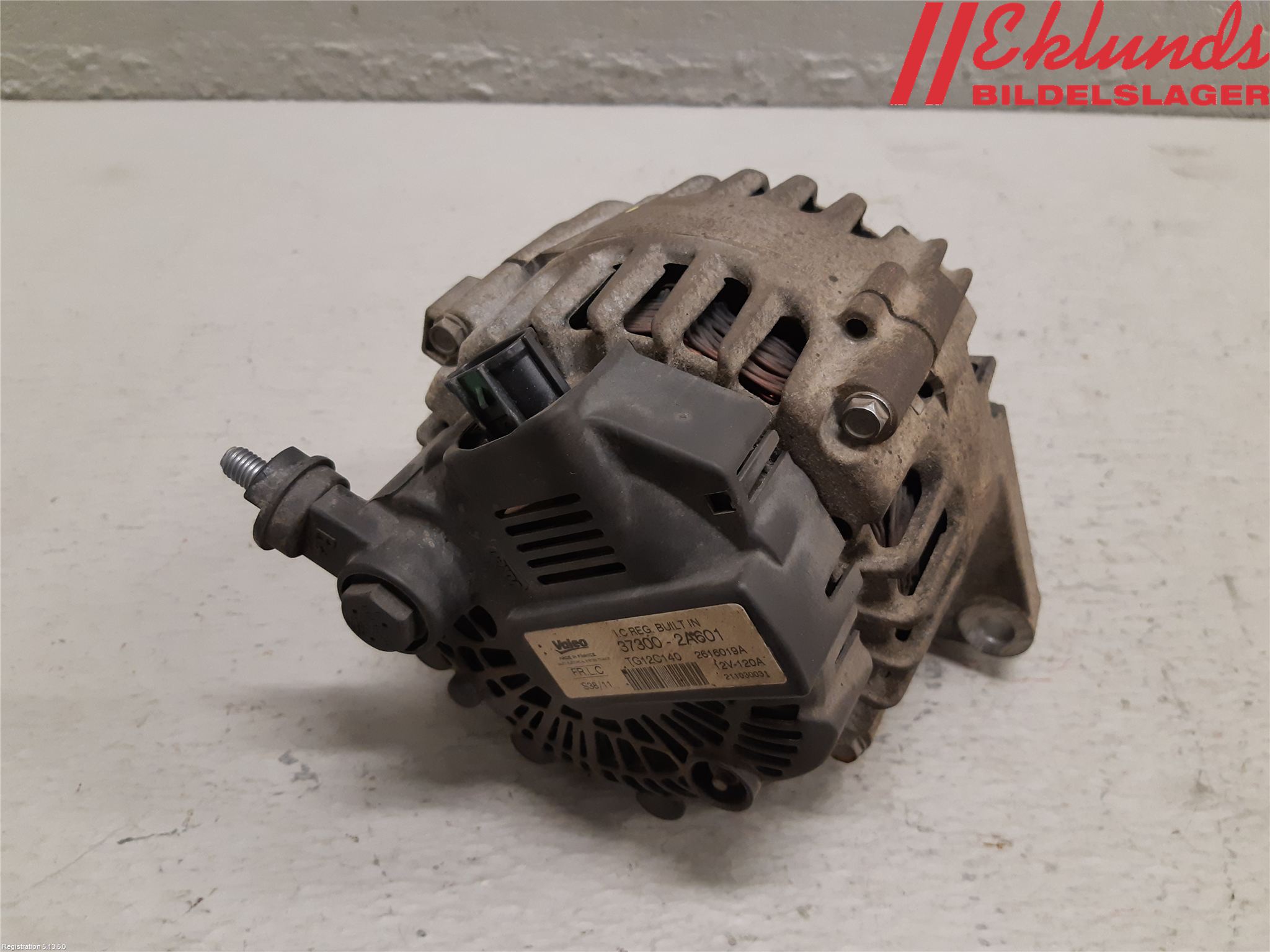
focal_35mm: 26
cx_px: 635
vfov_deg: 53.1
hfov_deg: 67.3
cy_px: 476
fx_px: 954
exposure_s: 1/50
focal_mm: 3.93
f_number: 1.7
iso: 160
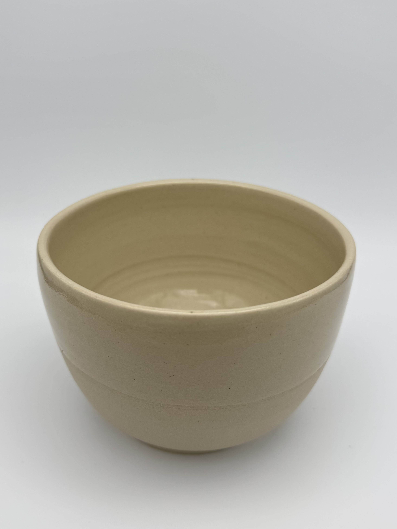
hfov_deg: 56.8
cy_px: 264
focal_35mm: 24
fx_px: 367
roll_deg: -1.3
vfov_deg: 71.6
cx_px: 198
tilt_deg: -30.2
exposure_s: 1/822
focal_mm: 6.76
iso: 80
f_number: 1.78
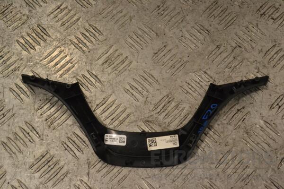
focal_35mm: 45
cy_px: 94
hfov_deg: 43.6
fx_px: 355
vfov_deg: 29.9
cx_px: 142
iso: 3200
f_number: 11
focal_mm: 30
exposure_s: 1/500
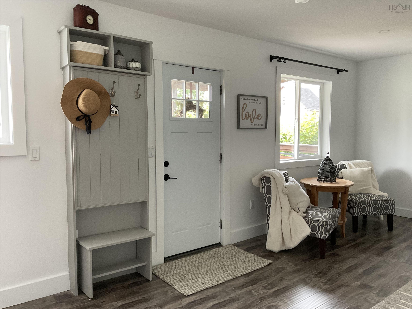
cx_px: 206
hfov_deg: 61.7
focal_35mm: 29
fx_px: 345
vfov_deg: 48.2
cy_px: 154
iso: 80
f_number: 1.8
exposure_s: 1/60
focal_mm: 3
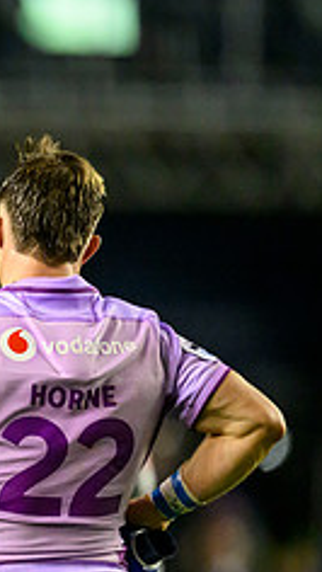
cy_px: 442
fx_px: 21857
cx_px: -278
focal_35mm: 1442
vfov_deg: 1.5
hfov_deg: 0.8
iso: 10000
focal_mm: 560
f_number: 4
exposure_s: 1/1000
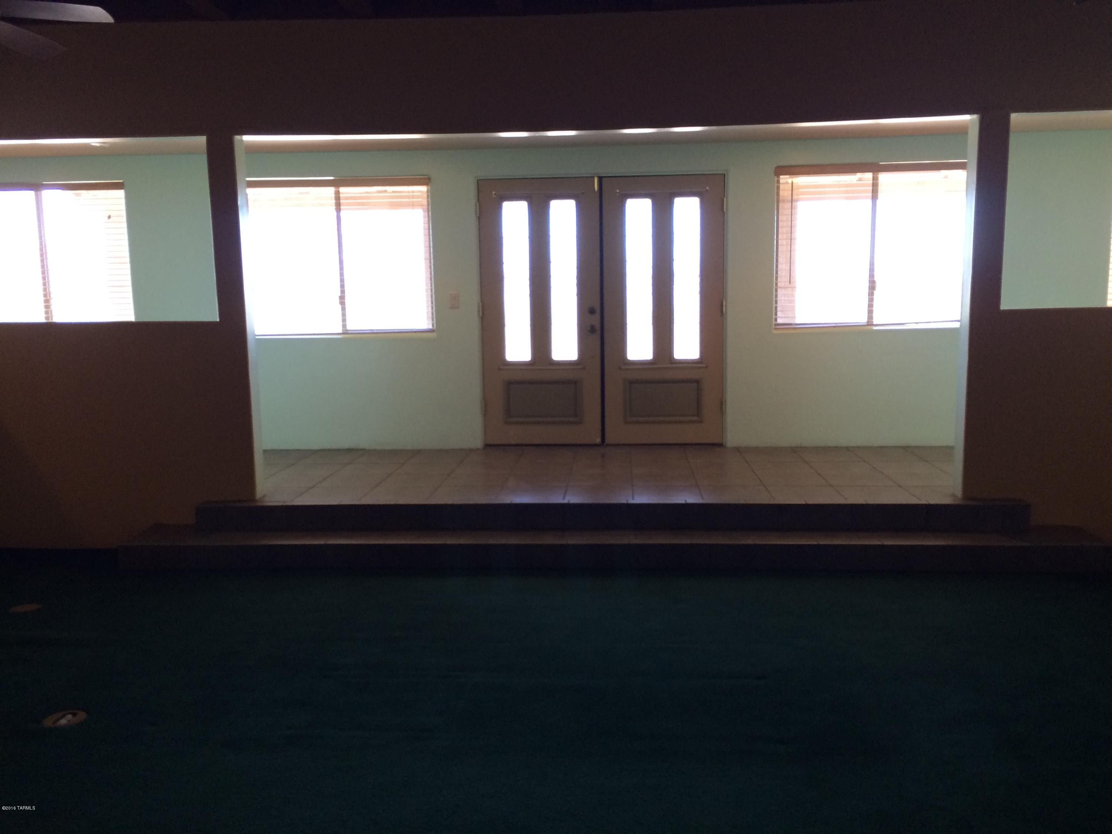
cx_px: 556
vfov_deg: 48.2
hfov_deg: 61.7
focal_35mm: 29
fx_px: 932
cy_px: 417
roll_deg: +1.7
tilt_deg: -7.3
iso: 40
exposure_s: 1/30
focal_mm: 4.15
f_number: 2.2
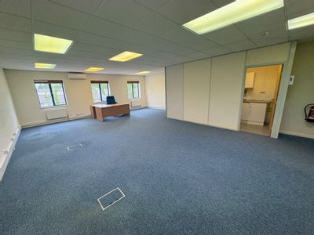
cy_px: 118
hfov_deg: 102.1
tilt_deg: -12.7
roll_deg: +2.8
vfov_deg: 85.7
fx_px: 127
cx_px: 157
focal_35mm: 14
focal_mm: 2.22
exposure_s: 1/100
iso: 160
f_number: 2.2
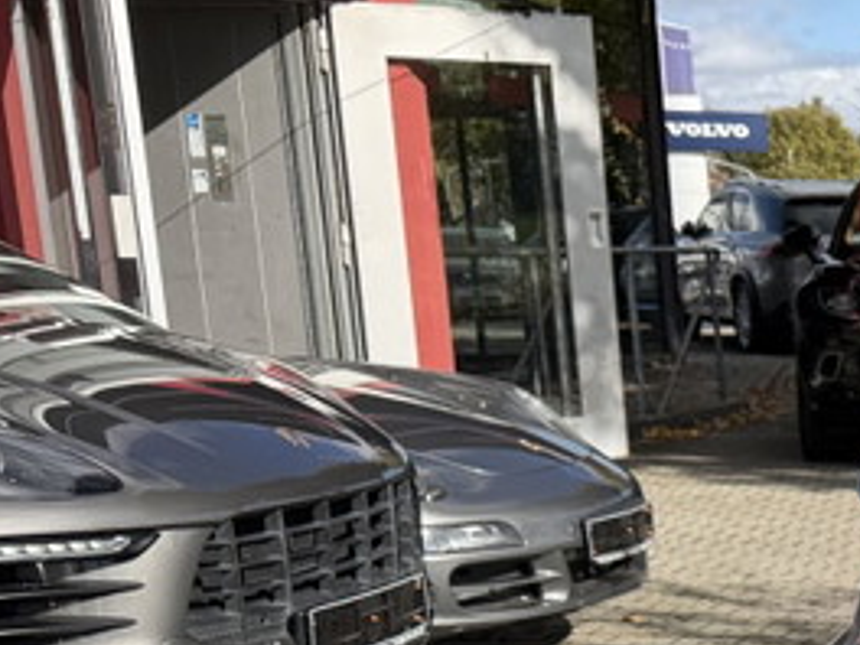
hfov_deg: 17.6
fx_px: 2310
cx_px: 1479
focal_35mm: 93
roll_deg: +0.6
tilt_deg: -14.2
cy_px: 831
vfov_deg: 15.2
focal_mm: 6.76
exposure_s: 1/3425
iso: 80
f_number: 1.78
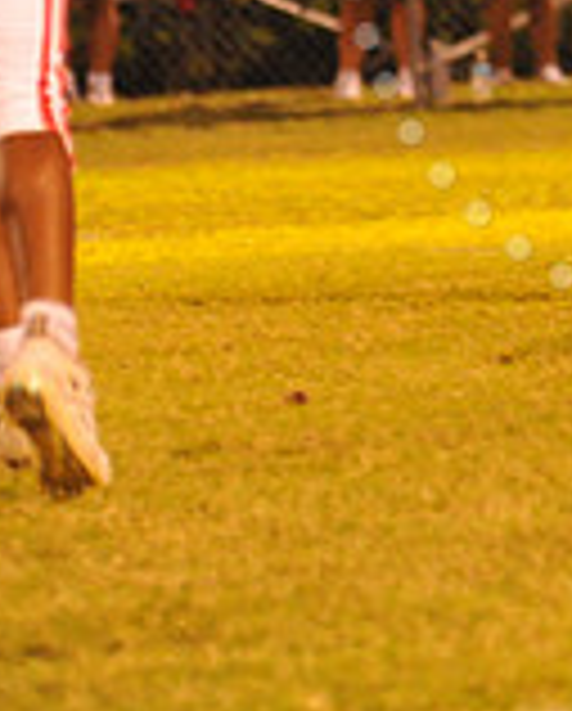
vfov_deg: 2.8
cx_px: 766
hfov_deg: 2.3
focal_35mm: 688
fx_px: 14517
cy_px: -94
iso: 5000
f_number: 5
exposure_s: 1/160
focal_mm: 200
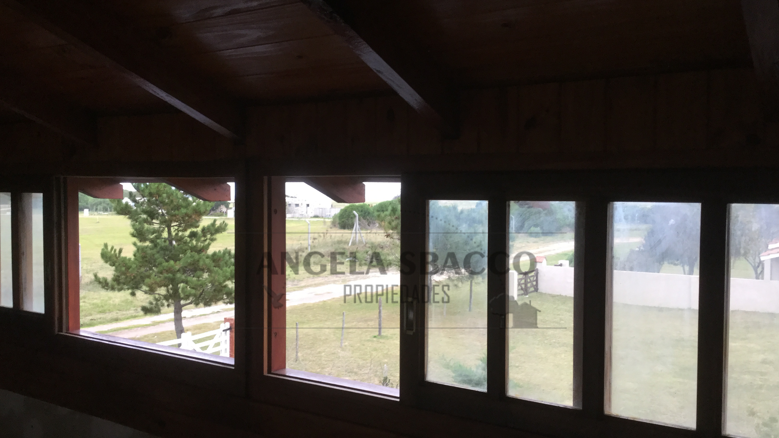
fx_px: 702
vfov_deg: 34.7
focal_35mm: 34
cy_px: 215
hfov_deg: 58.0
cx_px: 391
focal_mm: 3.3
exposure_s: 1/33
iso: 64
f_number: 2.4
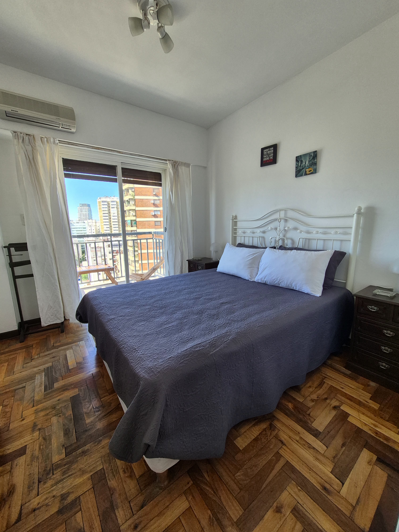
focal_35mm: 13
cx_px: 200
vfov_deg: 106.2
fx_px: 200
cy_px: 266
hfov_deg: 89.9
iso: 50
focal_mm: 1.74
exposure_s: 1/137
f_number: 2.2
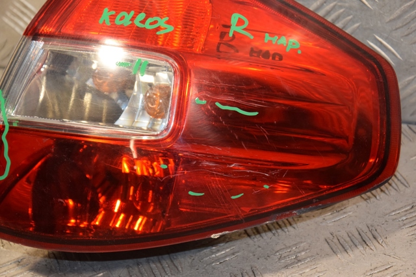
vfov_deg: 13.0
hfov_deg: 19.5
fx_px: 1213
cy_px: 138
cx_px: 208
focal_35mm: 105
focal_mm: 70
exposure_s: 1/160
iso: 800
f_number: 5.3
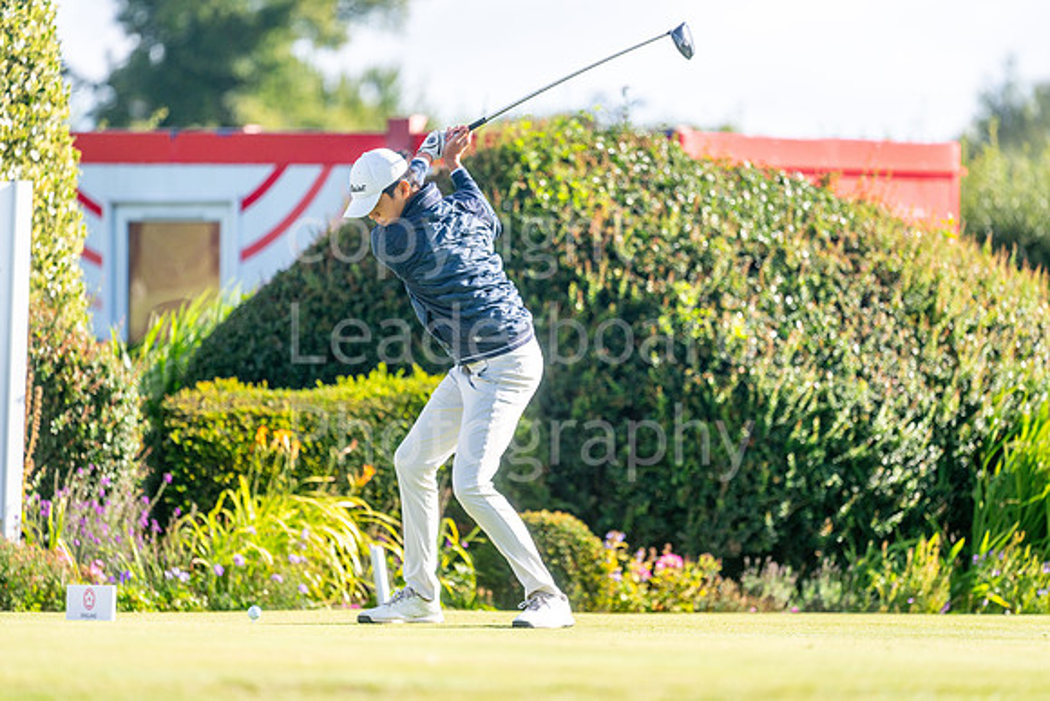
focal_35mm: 300
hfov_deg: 6.9
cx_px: 525
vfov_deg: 4.6
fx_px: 8752
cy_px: 350
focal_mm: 300
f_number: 4
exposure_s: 1/2000
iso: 320
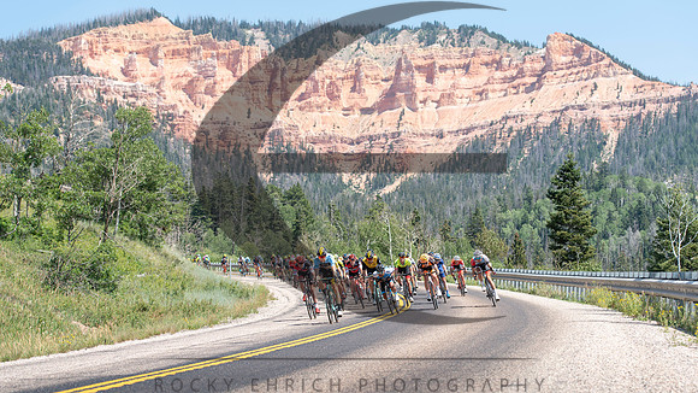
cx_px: 377
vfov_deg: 15.1
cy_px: 248
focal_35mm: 80
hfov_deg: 26.6
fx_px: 1474
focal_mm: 70
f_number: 5.6
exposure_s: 1/500
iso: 100
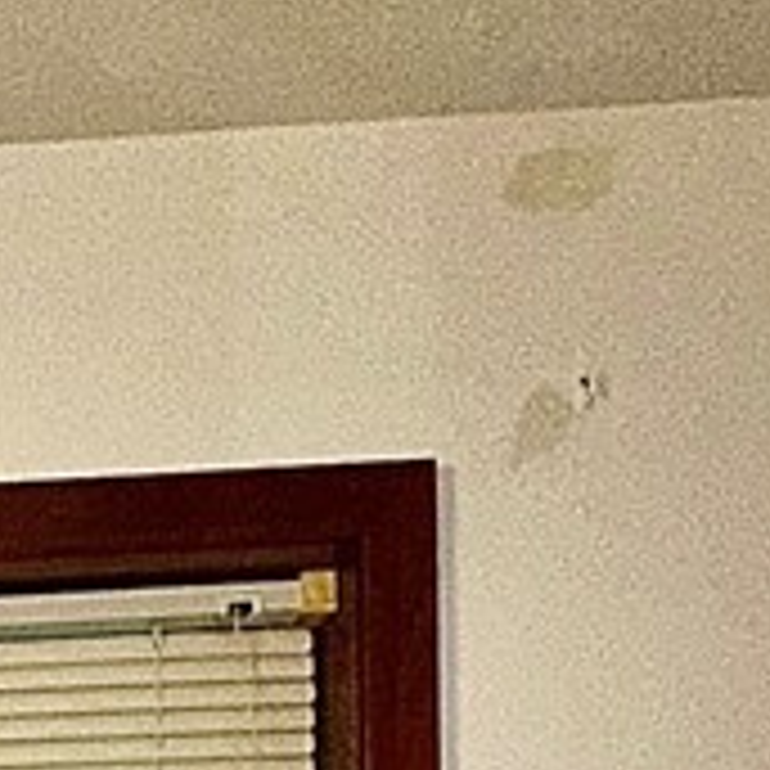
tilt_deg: +0.1
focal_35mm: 74
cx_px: -464
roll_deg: +0.2
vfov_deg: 17.8
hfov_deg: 19.5
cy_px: 1459
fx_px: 1862
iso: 125
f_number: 2.2
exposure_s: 1/60
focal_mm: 2.22
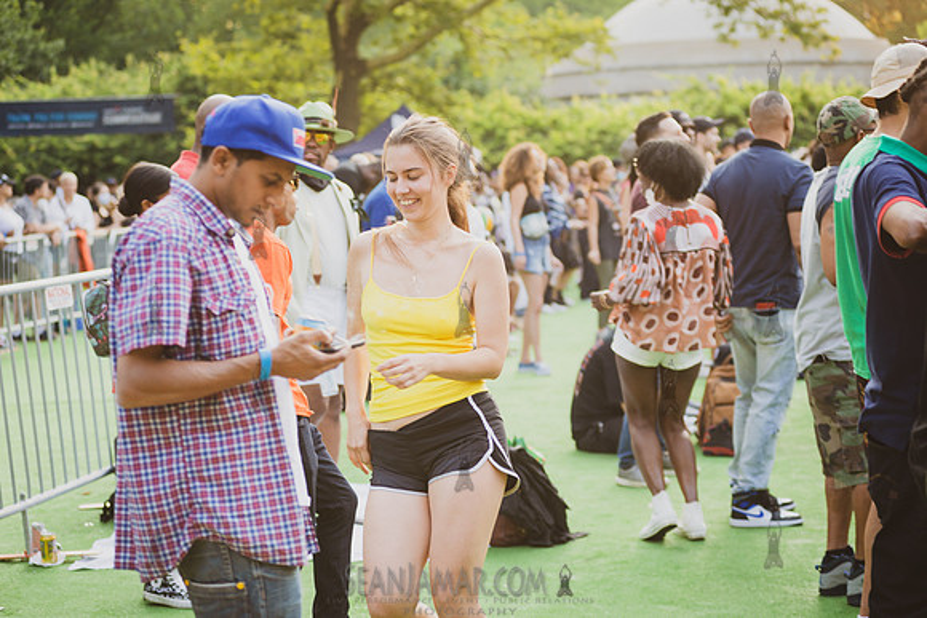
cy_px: 309
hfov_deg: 25.4
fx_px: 2060
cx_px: 464
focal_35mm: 80
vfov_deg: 17.1
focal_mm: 80
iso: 500
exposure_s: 1/250
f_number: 4.5
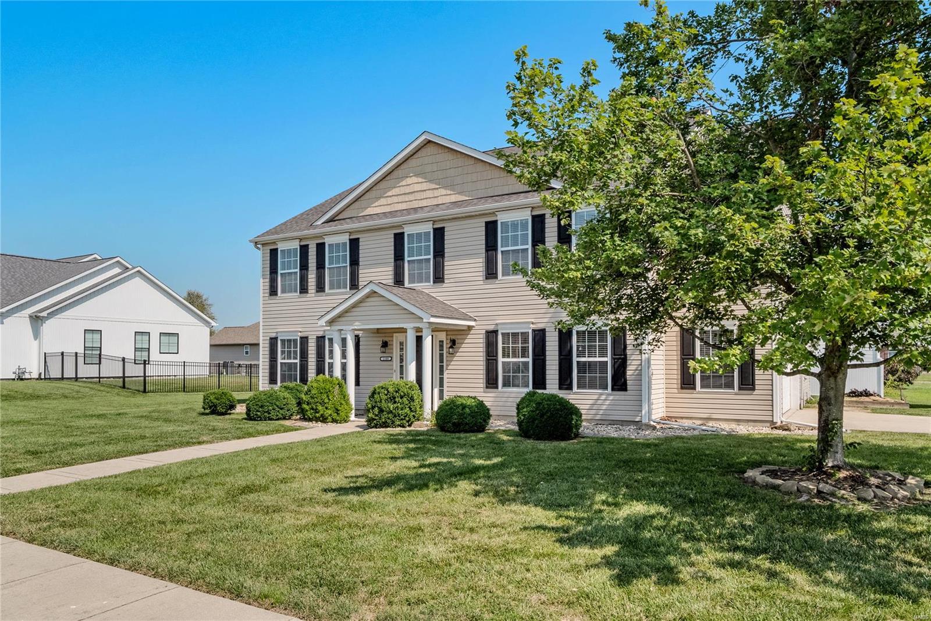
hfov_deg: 73.7
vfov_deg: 53.1
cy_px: 310
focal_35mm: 24
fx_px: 621
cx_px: 466
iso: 400
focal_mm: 12
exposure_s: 1/320
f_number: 9
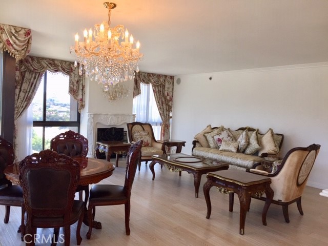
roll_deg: -3.0
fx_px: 275
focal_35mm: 29
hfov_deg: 61.7
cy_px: 123
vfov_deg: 48.2
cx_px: 164
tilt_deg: -2.1
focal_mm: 4.15
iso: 50
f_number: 2.2
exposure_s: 1/120
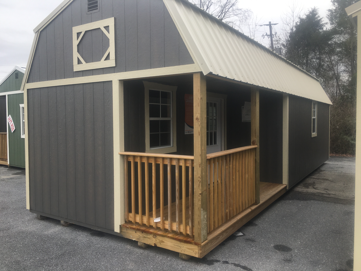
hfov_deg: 61.7
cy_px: 136
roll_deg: +0.3
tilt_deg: -1.2
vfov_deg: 48.2
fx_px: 302
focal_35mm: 29
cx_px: 180
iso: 25
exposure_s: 1/475
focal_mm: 4.15
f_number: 2.2
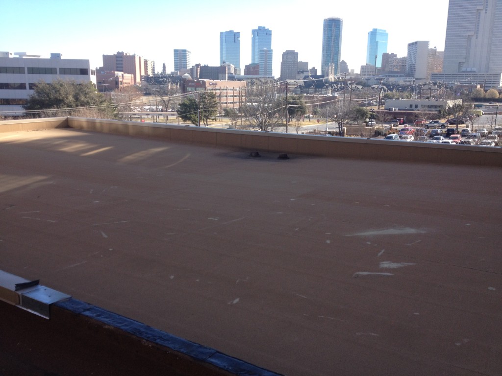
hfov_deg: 52.6
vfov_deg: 40.7
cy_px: 188
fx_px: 508
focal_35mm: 35
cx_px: 251
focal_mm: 4.28
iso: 50
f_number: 2.4
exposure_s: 1/627
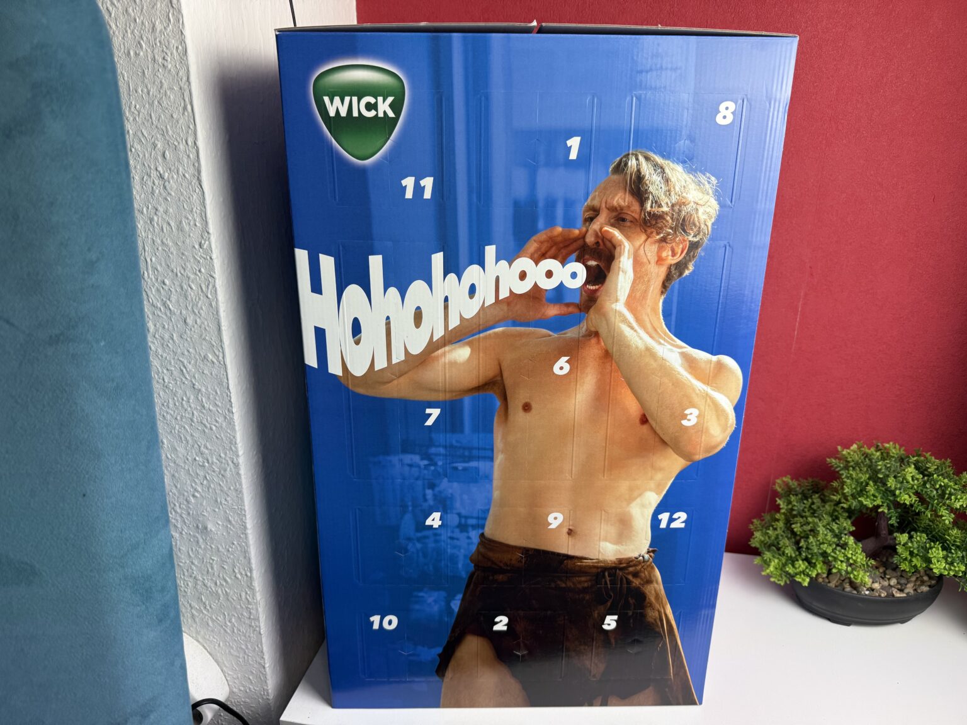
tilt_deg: -18.6
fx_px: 670
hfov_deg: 71.6
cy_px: 362
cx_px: 484
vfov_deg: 56.8
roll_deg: -0.7
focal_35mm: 24
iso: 80
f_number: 1.78
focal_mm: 6.76
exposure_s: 1/100
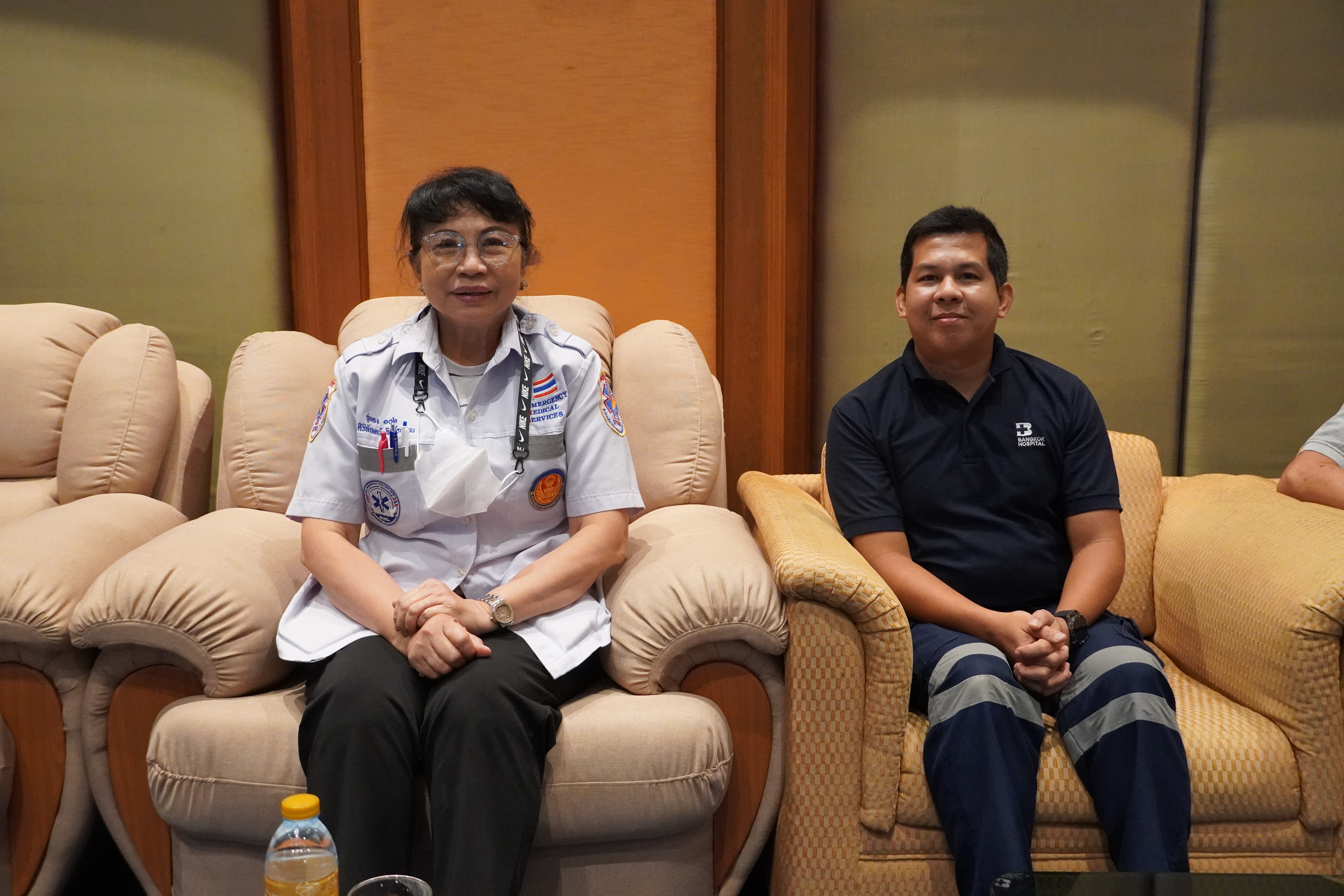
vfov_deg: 36.9
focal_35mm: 36
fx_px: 1344
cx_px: 672
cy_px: 448
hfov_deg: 53.1
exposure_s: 1/160
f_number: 4
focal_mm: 24
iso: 4000
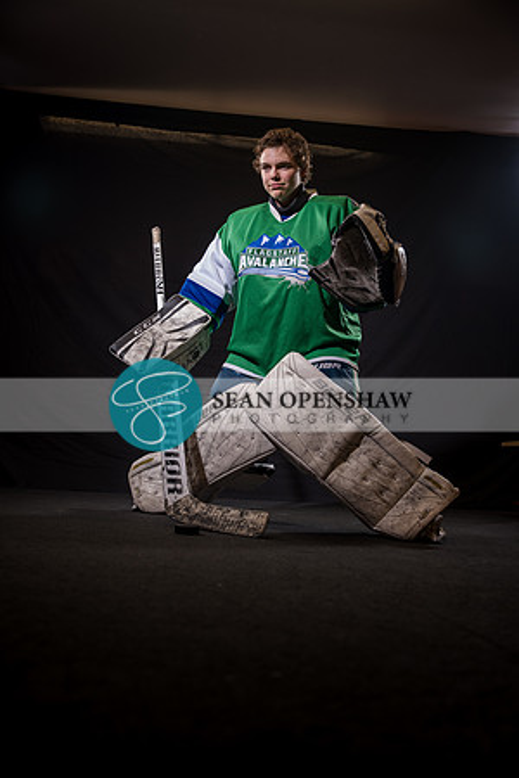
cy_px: 389
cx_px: 260
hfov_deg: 40.9
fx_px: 696
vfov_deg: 58.4
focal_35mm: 32
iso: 80
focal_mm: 32.2
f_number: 3.2
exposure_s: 1/160
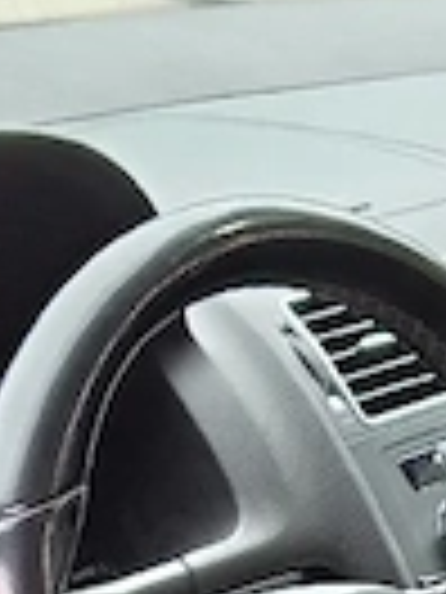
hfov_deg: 9.0
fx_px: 2817
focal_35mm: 164
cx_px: 451
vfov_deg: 10.7
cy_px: 1294
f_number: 1.8
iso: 279
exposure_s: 1/25
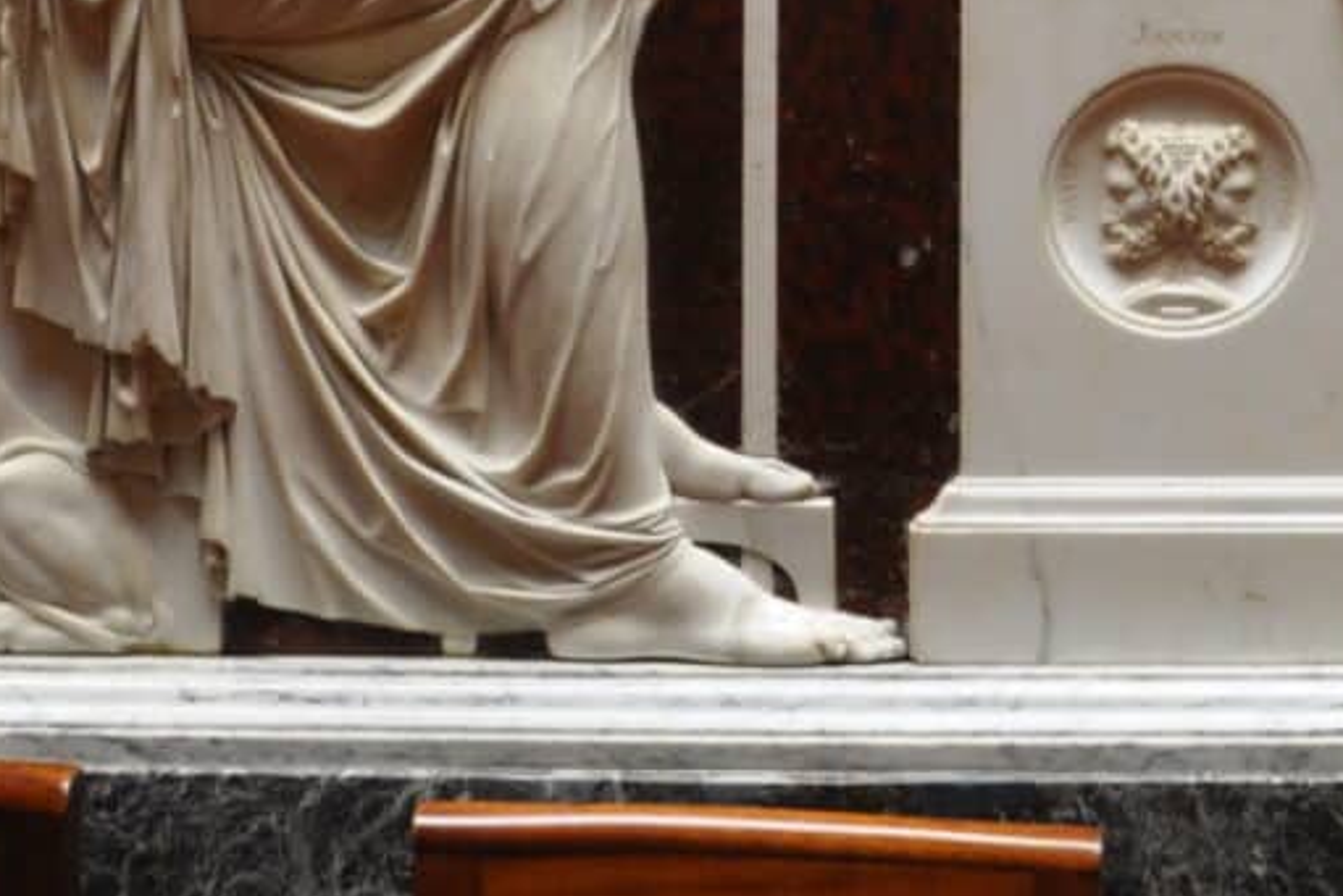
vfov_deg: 9.7
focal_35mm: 135
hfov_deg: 15.1
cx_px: 1078
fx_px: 5037
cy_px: -675
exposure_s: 1/20
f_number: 4.8
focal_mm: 18
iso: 400
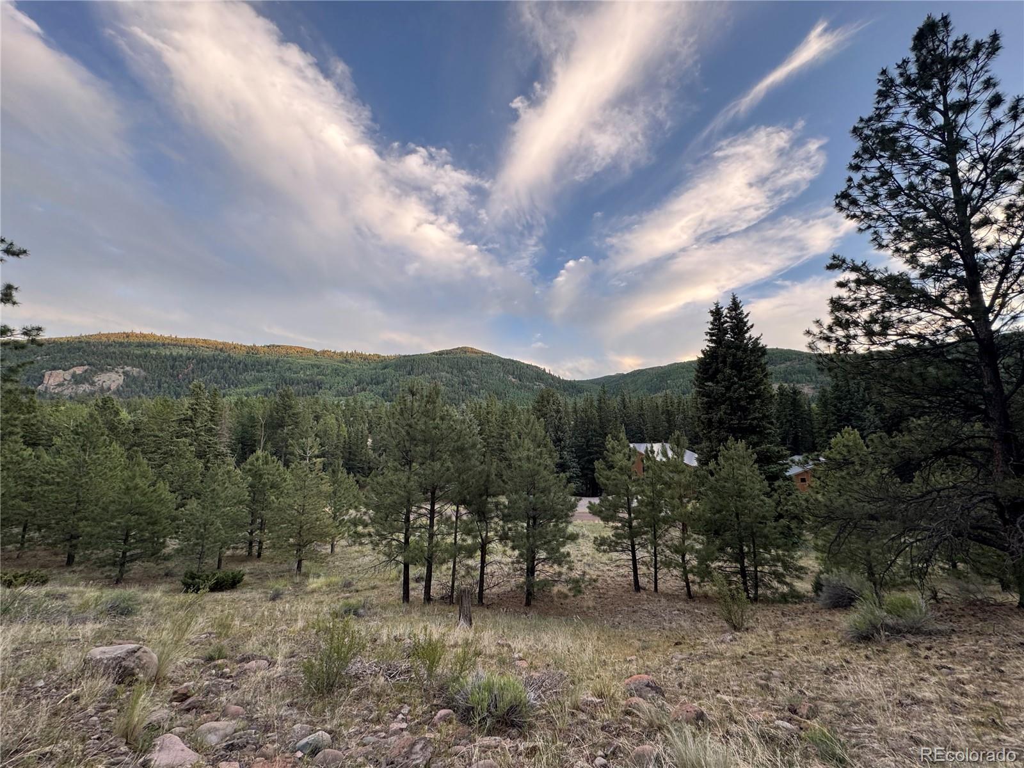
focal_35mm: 14
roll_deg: +0.6
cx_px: 512
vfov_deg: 85.7
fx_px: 414
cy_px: 384
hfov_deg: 102.1
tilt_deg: +8.5
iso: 40
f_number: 2.2
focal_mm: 2.22
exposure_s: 1/152
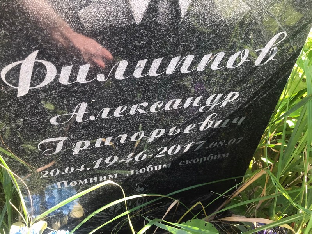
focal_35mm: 28
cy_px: 117
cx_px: 156
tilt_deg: -40.9
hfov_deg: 63.4
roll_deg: -5.3
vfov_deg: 49.7
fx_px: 252
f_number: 1.8
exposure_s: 1/187
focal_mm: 3.99
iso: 20
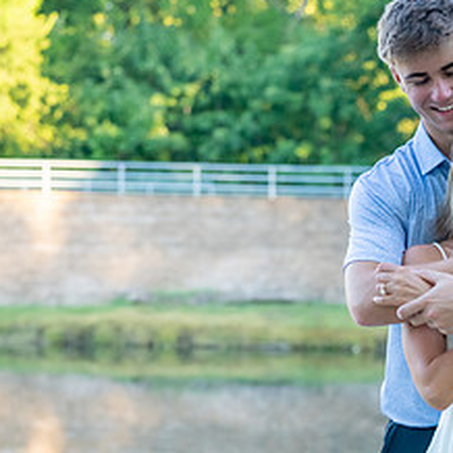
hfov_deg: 10.5
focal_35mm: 165
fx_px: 2443
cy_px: 512
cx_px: 490
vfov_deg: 10.5
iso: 800
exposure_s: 1/1000
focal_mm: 50
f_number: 2.8
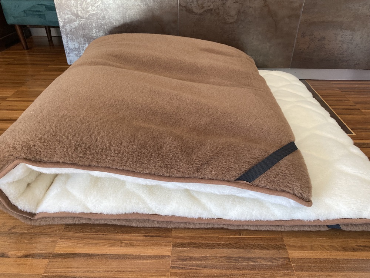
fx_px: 278
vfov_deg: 53.1
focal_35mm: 26
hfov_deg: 67.3
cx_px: 185
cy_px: 139
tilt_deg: -33.5
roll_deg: -1.1
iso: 125
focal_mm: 4.25
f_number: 1.8
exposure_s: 1/107
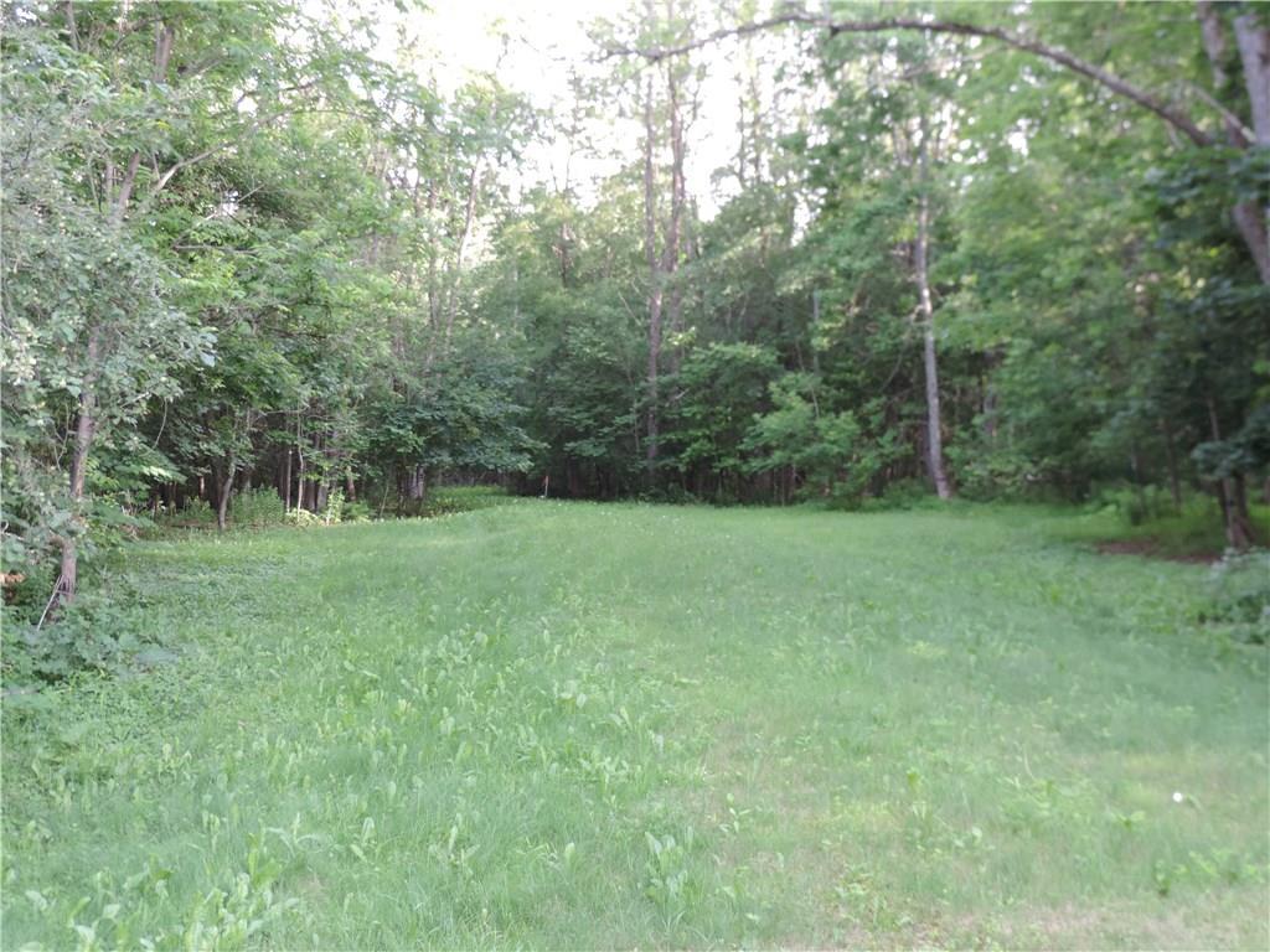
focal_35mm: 40
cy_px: 476
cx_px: 635
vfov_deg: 36.0
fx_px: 1468
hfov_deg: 46.8
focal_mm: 7.1
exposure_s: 1/50
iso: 200
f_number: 3.3
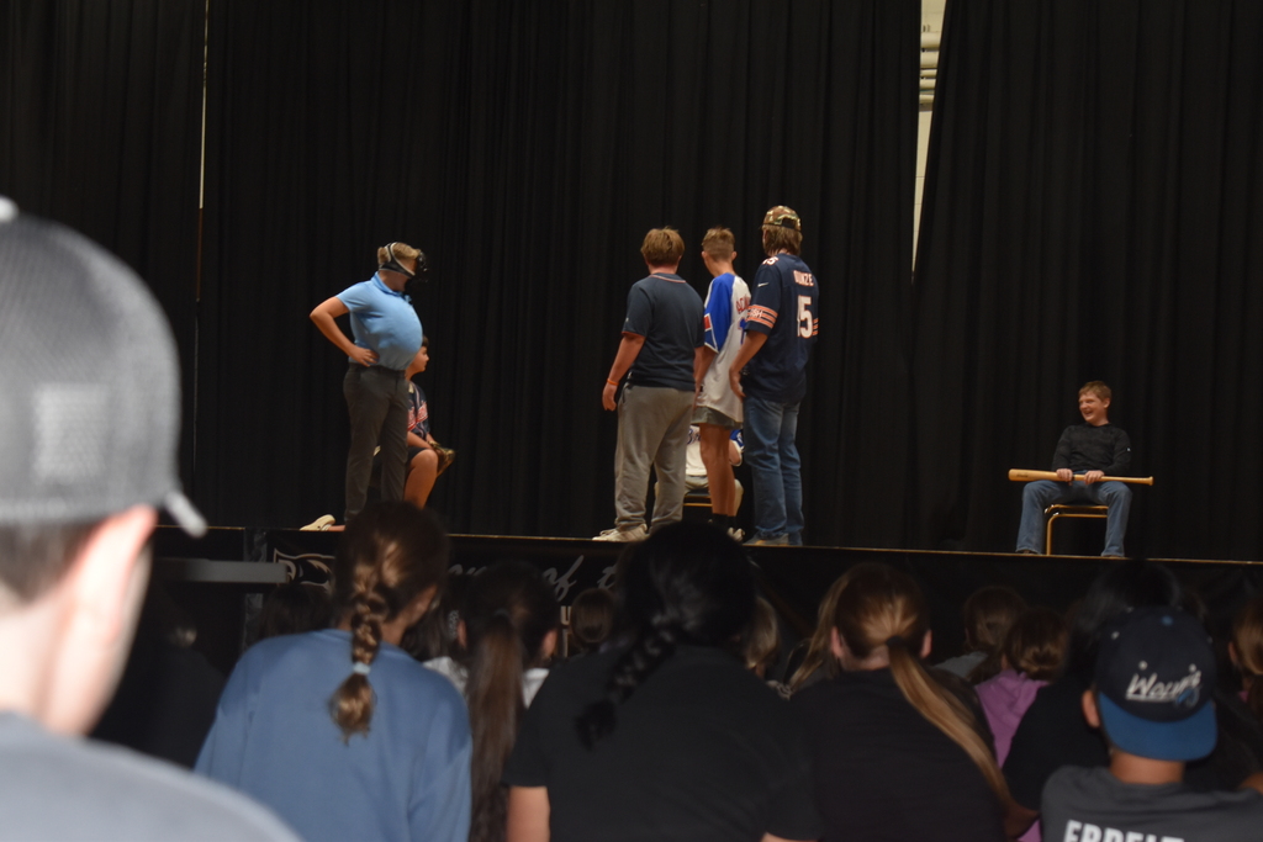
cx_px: 632
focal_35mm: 82
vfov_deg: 16.6
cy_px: 421
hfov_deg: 24.6
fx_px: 2895
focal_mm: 55
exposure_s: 1/30
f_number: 5.6
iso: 800
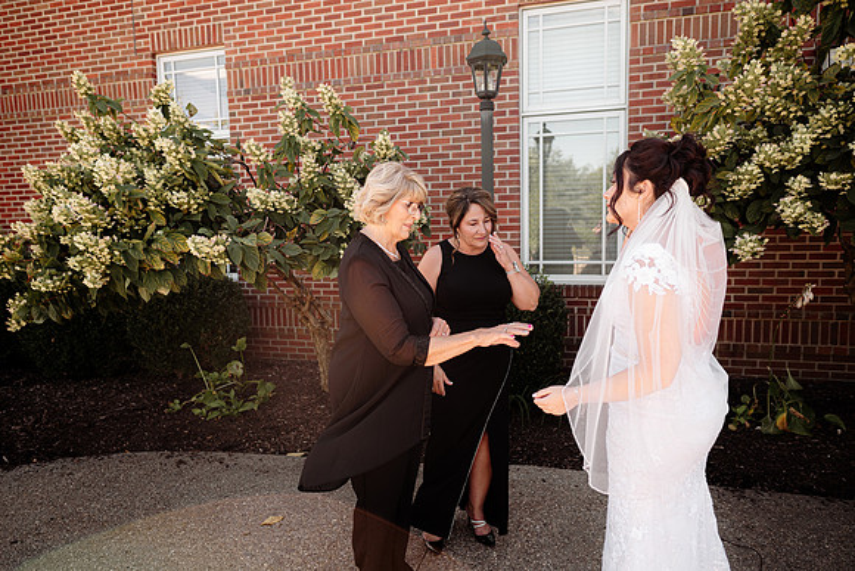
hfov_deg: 73.7
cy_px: 286
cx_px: 428
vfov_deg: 53.2
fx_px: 570
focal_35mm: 24
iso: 250
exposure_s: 1/640
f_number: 2.8
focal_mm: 24
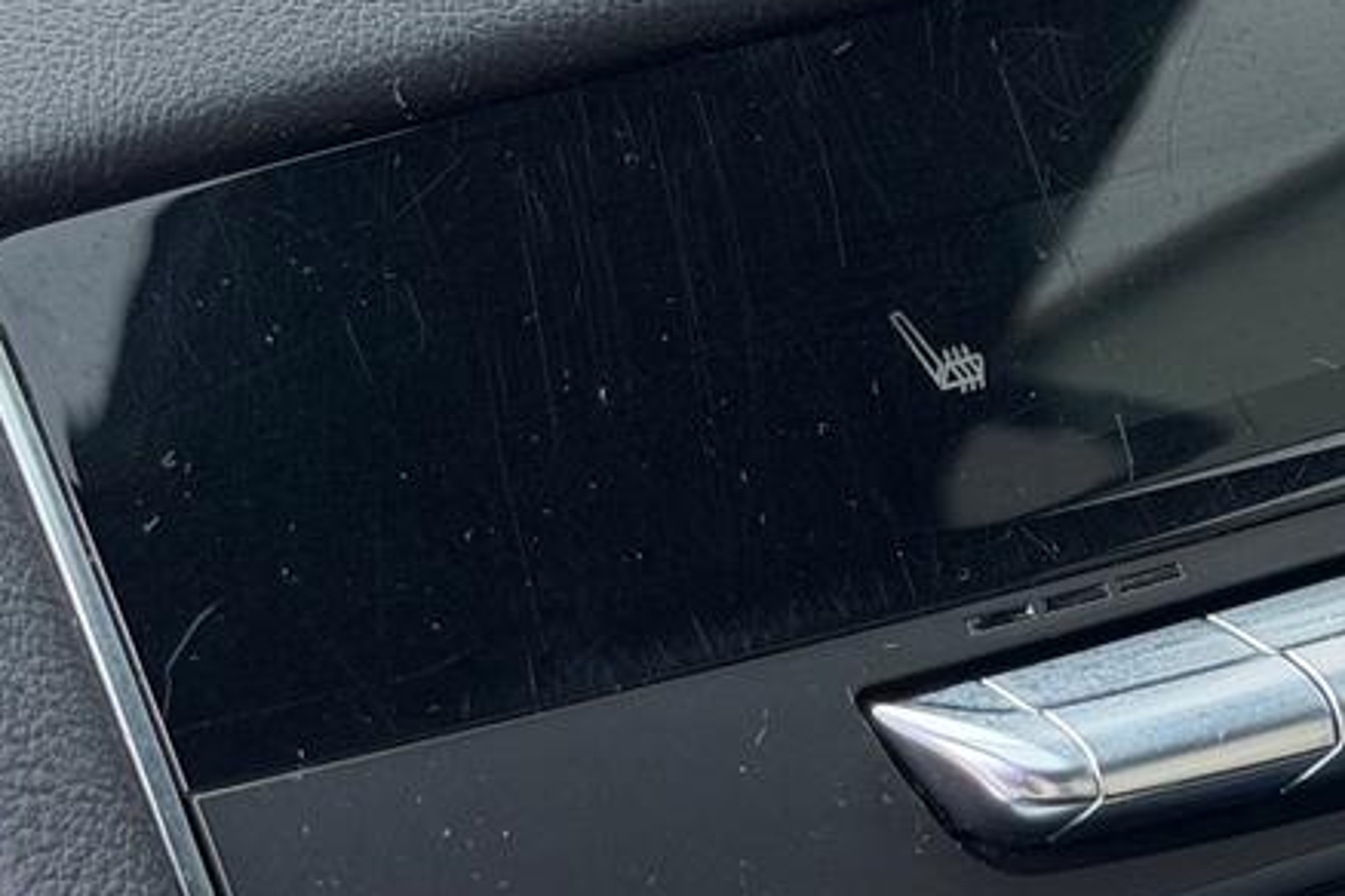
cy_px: 316
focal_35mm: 146
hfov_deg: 13.8
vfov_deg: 9.4
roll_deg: -0.5
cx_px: 1403
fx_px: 5454
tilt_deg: -17.0
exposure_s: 1/180
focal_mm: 6.76
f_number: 1.78
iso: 80
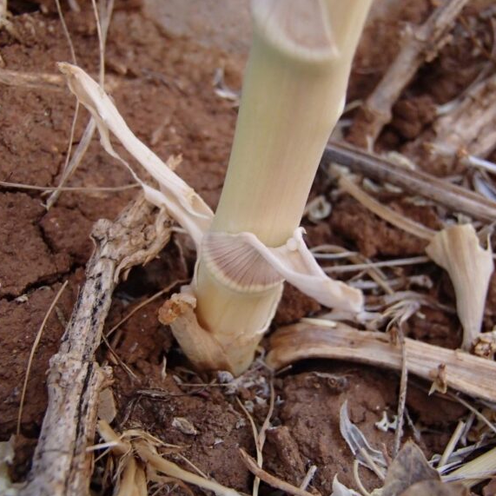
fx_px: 713
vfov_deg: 38.3
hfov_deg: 38.3
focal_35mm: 44
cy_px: 248
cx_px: 267
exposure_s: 1/160
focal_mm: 6.64
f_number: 4.7
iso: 500
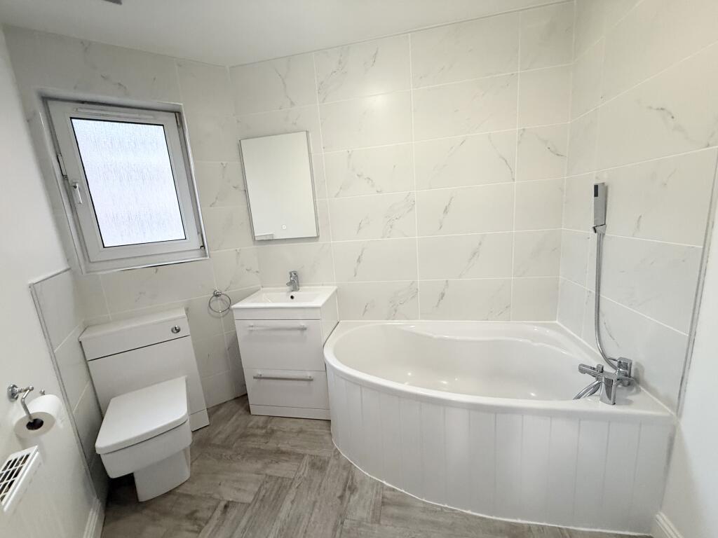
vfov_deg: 85.7
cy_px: 269
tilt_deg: -11.4
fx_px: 290
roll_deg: +4.2
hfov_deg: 102.1
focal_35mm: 14
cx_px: 359
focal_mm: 2.22
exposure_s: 1/50
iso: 320
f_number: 2.2
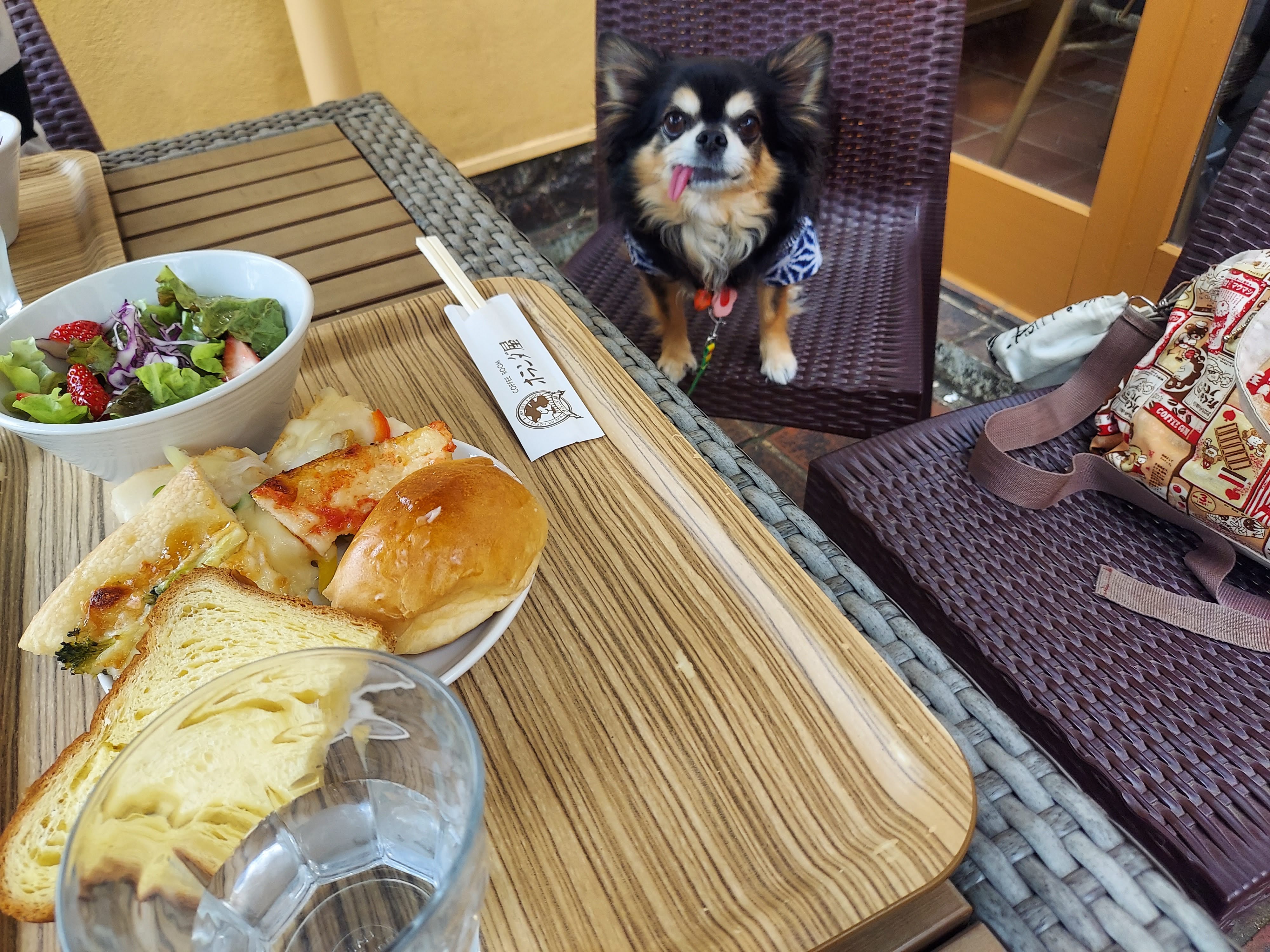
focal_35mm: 25
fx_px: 917
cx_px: 635
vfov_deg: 54.9
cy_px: 476
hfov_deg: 69.4
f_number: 2
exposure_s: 1/106
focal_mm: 4.6
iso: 50
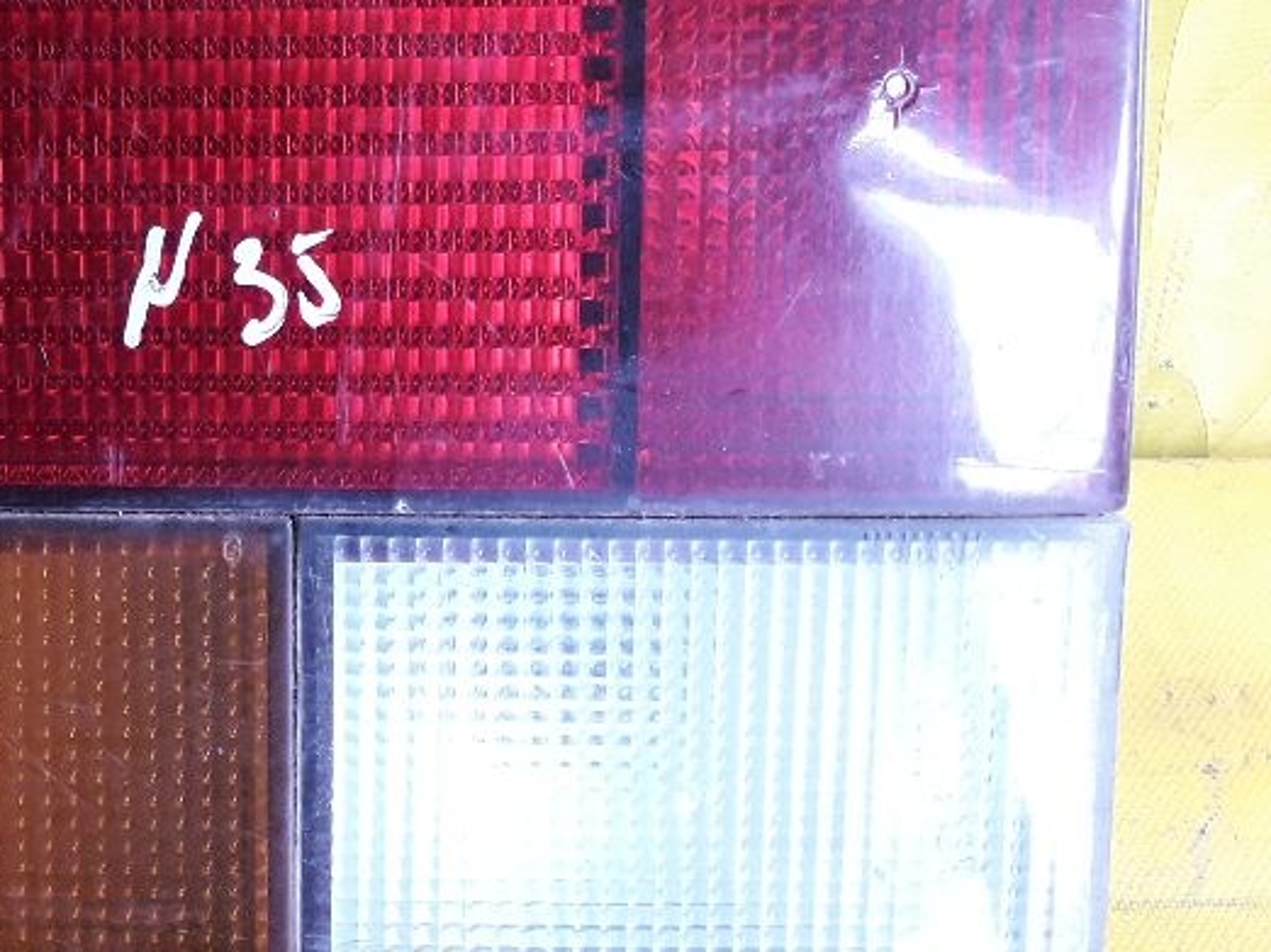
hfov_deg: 33.9
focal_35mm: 53
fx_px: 1945
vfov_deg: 27.4
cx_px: 83
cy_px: 373
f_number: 1.9
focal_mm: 3.6
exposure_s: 1/50
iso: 160
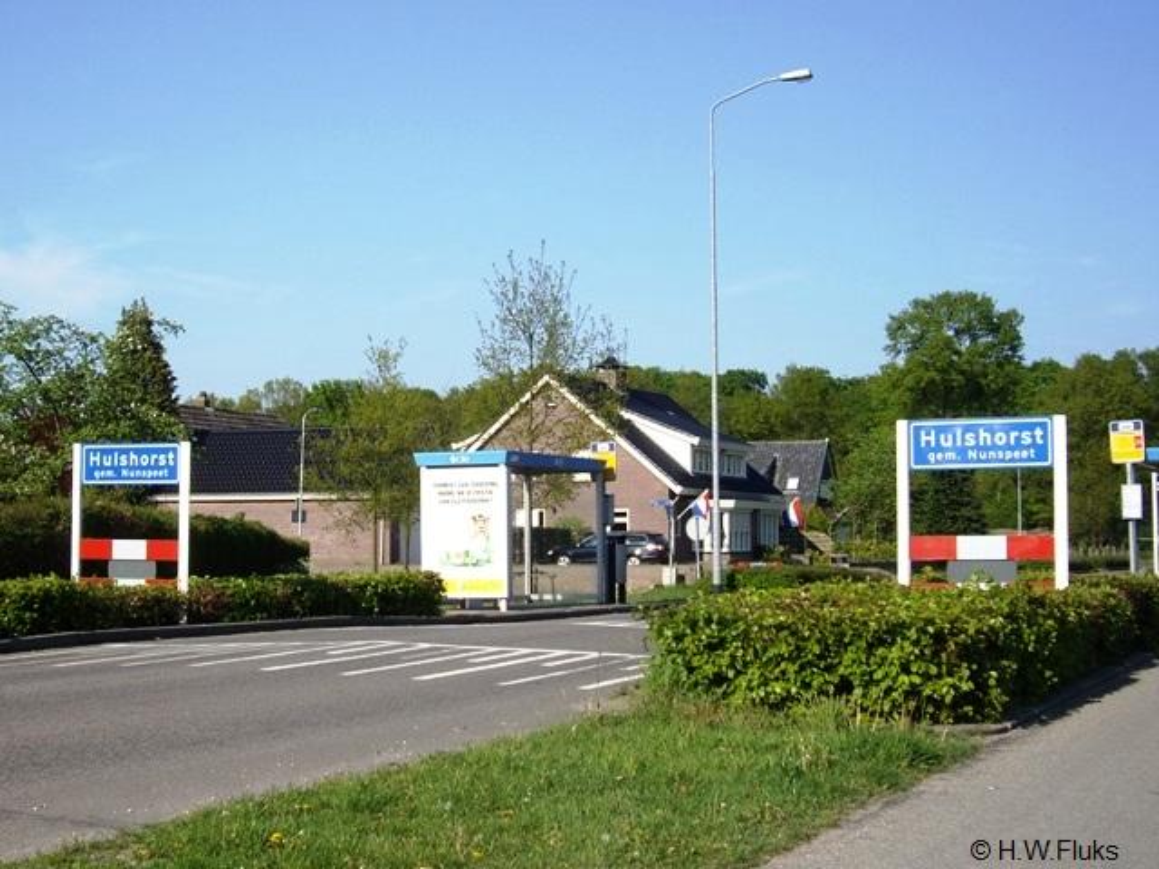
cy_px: 434
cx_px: 580
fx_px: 1272
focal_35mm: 38
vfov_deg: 37.7
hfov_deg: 49.0
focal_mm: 7.9
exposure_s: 1/1000
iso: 64
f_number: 2.8
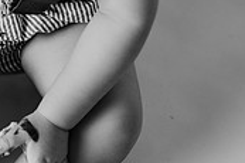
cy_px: 133
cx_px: -109
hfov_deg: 11.8
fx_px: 1142
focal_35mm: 168
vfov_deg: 8.1
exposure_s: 1/160
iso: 100
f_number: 2.2
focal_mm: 50
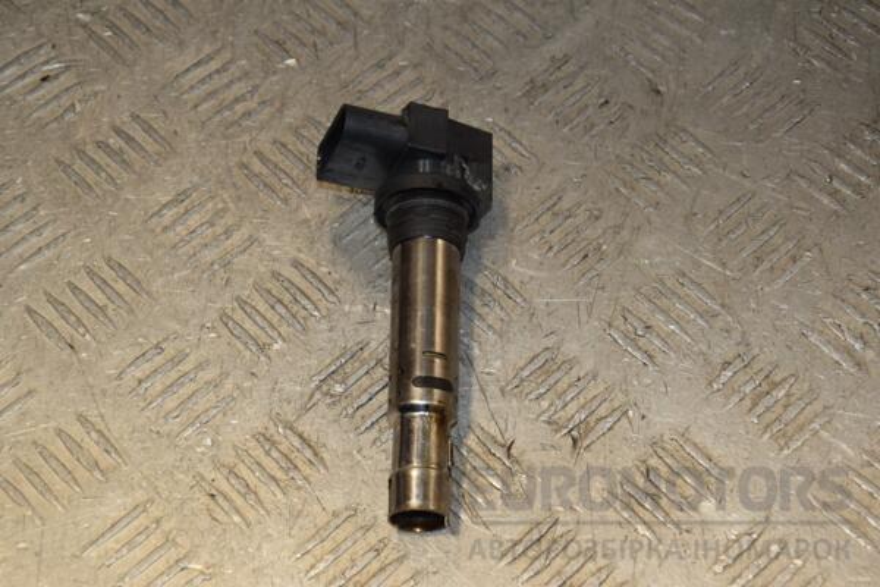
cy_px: 294
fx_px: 1907
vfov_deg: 17.5
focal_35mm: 78
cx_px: 440
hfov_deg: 26.0
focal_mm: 52
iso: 800
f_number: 8
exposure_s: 1/200
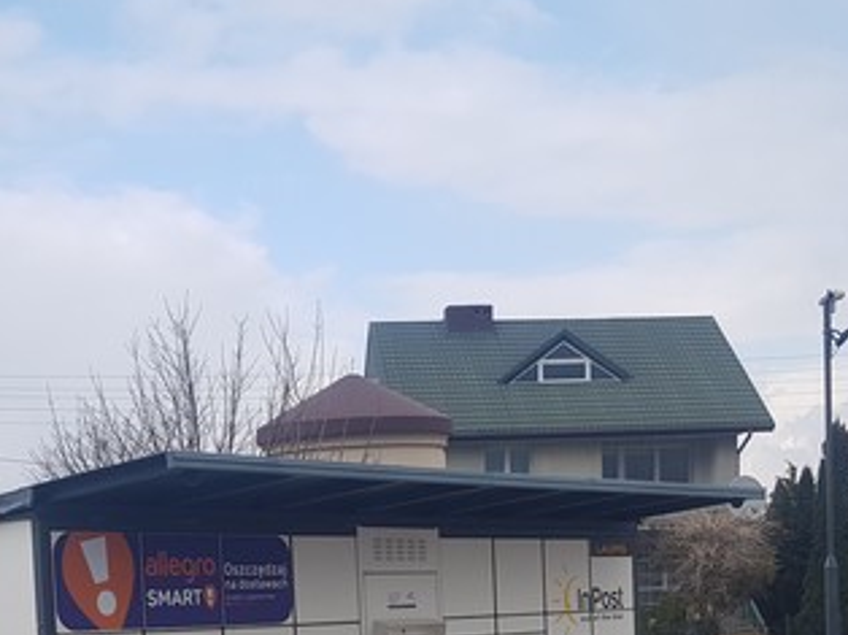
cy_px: 653
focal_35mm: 58
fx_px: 1420
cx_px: 467
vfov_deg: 24.0
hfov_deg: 33.2
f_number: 1.7
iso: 40
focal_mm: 4.2
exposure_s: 1/1192
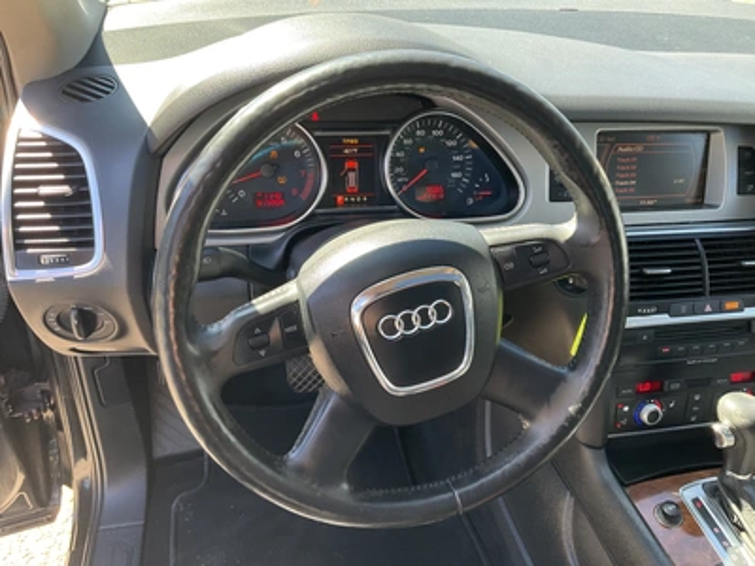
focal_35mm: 29
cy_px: 283
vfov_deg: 48.2
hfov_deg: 61.7
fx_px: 633
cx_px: 378
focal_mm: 3
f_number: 1.8
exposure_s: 1/122
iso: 50
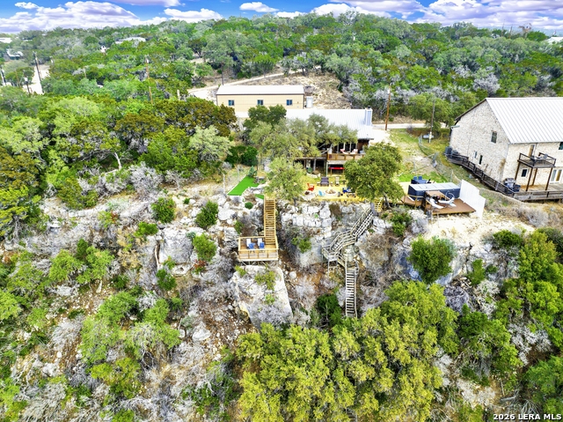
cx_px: 282
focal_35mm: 24
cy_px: 211
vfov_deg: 56.8
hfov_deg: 71.6
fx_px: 390
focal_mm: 12.29
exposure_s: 1/1600
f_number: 2.8
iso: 330
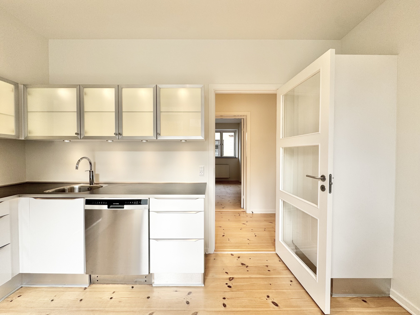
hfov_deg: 102.1
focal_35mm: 14
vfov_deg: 85.7
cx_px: 210
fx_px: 170
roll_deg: +0.2
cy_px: 158
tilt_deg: -1.6
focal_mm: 2.22
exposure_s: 1/99
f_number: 2.2
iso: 50
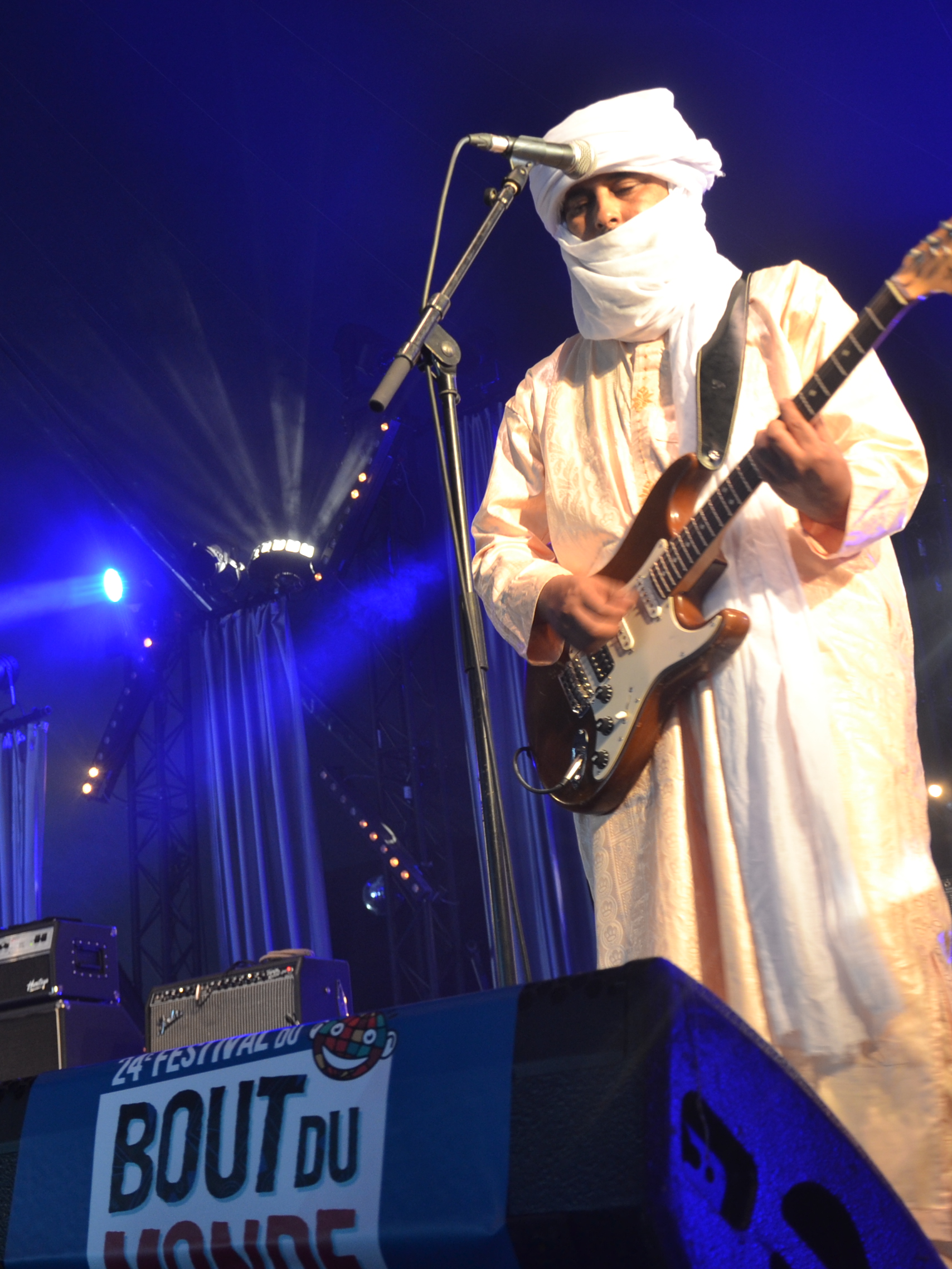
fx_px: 2007
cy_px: 639
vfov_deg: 35.1
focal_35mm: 55
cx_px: 156
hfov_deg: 26.1
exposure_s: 1/20
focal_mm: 25
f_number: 4
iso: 400
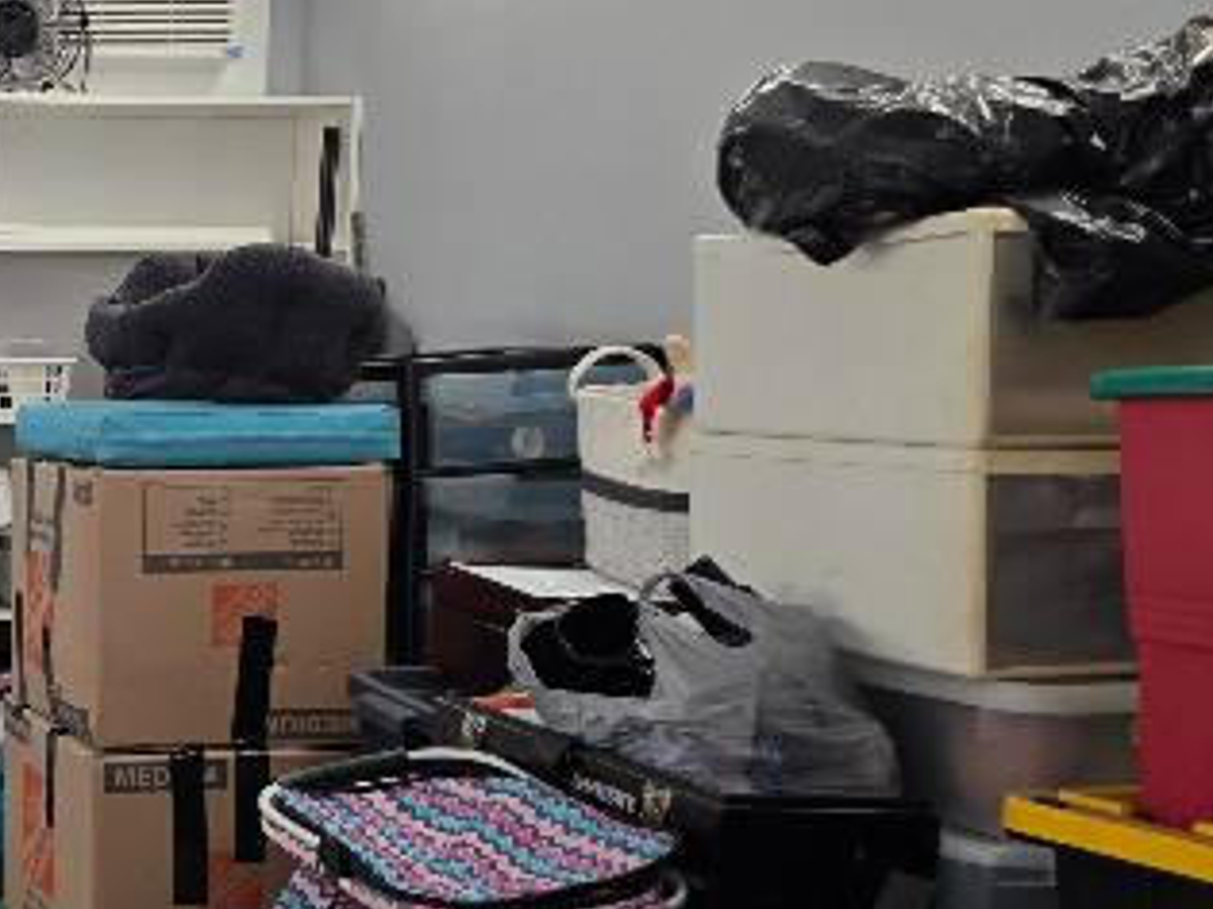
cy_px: 545
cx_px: -293
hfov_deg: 27.1
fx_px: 2172
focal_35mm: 62
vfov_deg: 23.6
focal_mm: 6.3
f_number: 1.7
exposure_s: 1/120
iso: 100
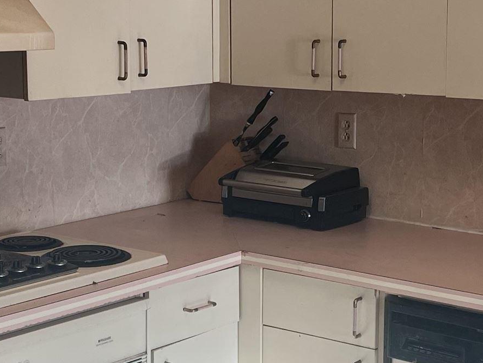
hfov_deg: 21.8
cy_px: 162
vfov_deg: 16.4
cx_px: 238
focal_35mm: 90
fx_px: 1256
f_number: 1.5
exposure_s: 1/422
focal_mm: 5.7
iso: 50
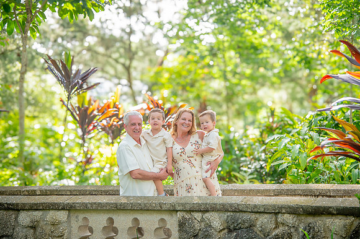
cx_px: 182
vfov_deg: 18.8
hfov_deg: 27.9
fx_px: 725
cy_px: 118
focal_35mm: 73
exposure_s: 1/250
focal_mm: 66
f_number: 4
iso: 400
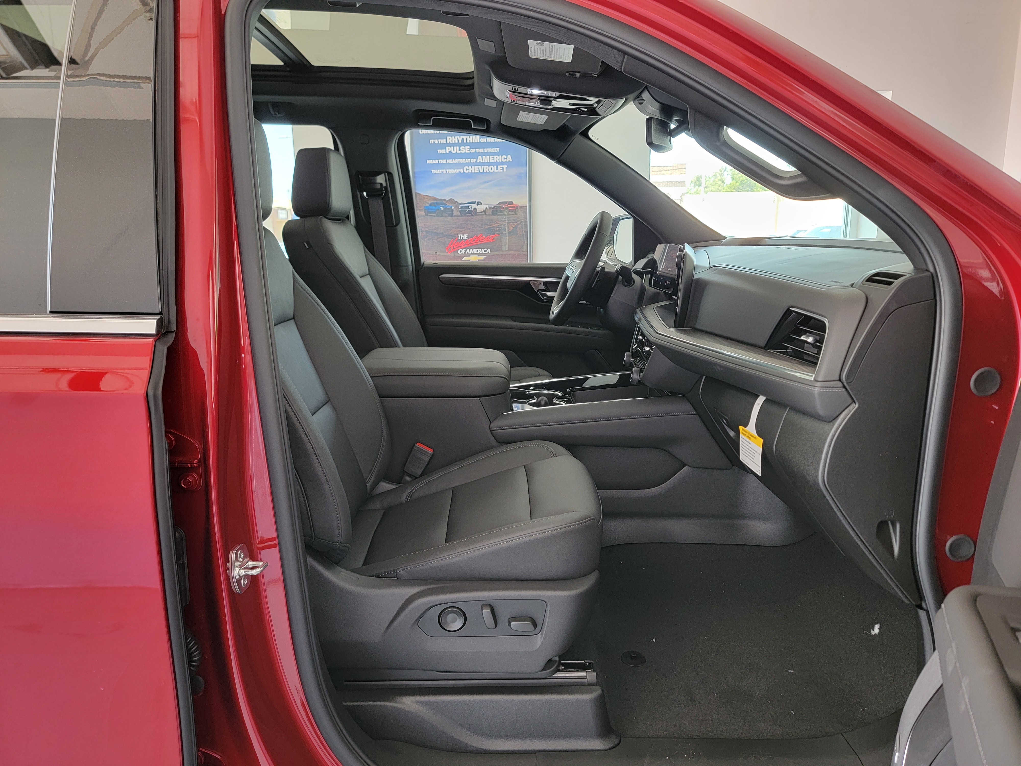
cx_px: 510
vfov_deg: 56.8
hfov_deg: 71.6
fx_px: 708
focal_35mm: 24
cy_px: 383
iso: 200
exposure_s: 1/60
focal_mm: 6.7
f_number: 1.8
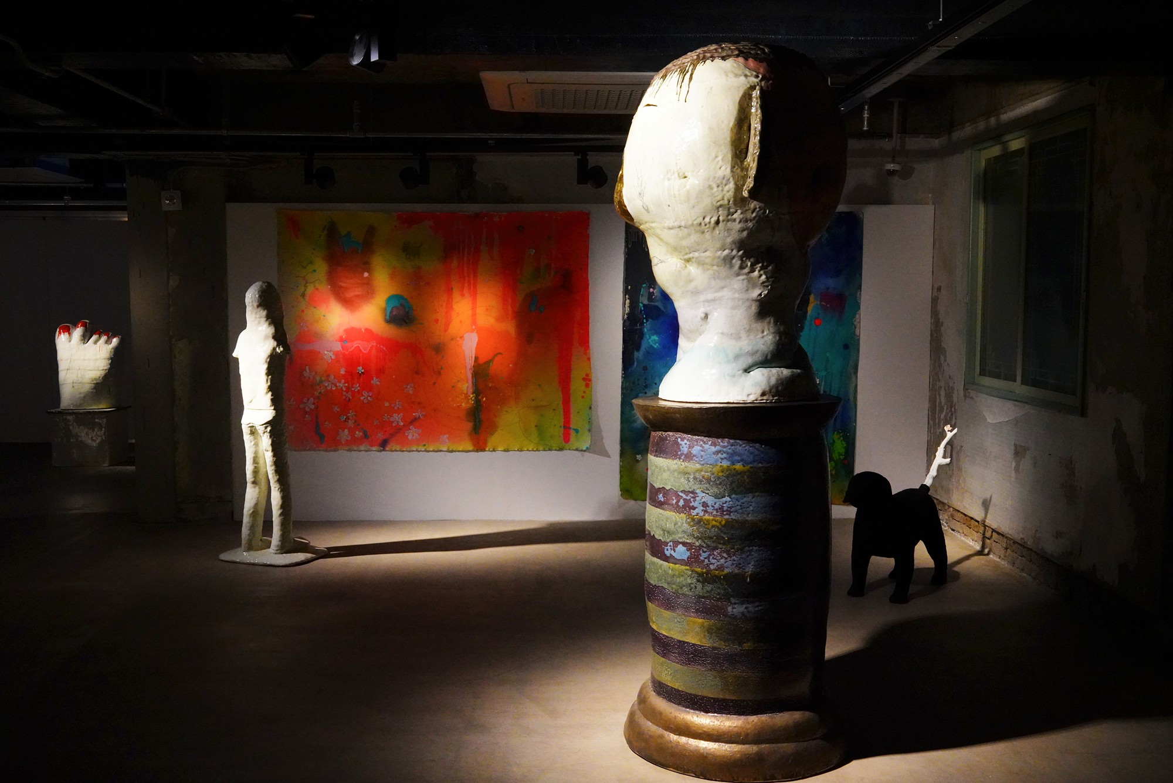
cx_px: 586
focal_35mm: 35
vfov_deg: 37.9
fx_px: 1141
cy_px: 392
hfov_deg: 54.4
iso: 10000
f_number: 10
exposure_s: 1/100
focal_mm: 35
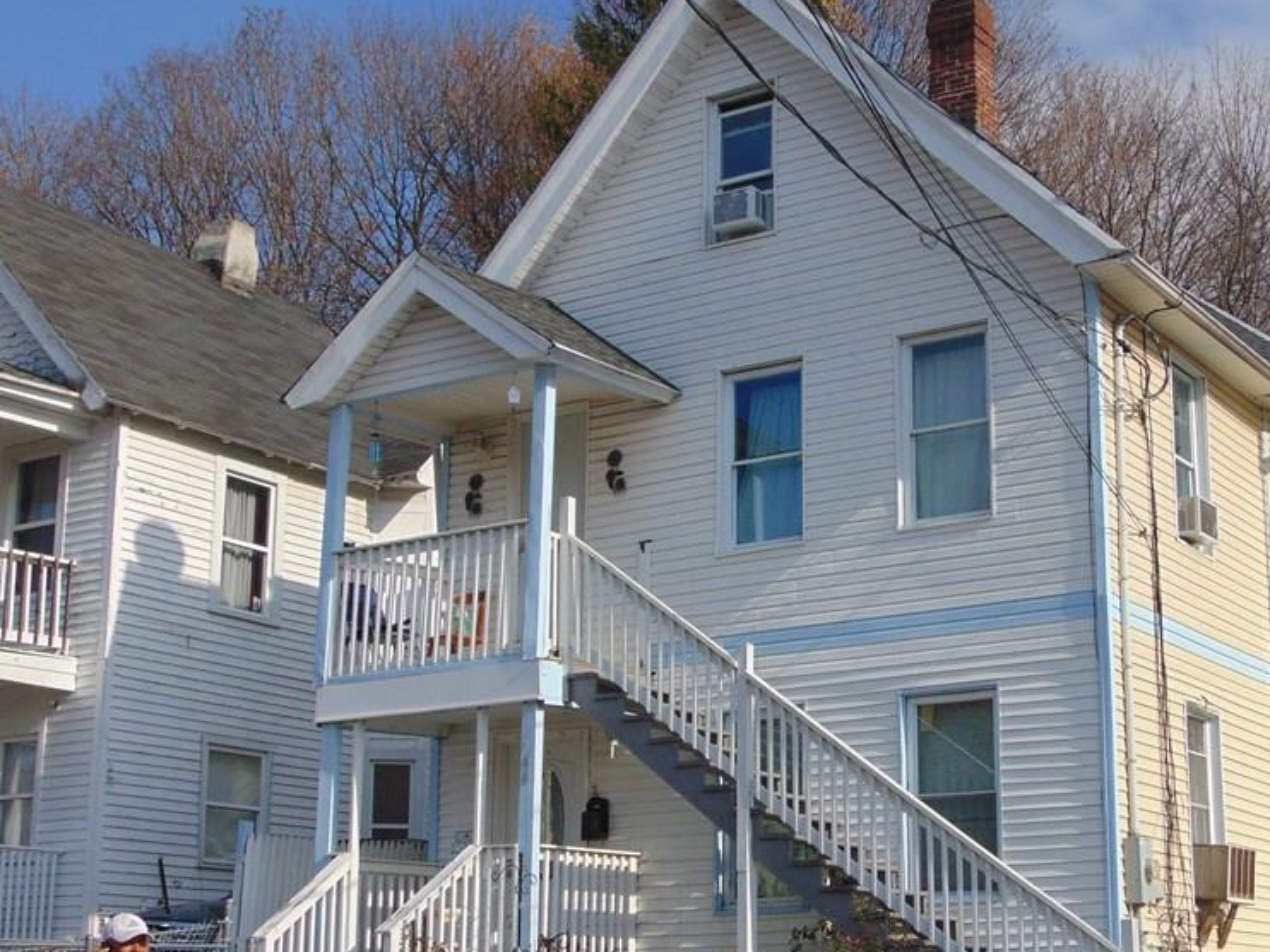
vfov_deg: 25.1
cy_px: 608
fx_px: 2127
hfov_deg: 33.1
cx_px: 808
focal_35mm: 58
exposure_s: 1/250
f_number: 8.7
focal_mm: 7.6
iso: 80
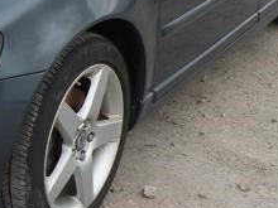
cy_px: 57
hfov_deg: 18.8
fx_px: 787
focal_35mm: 98
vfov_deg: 15.0
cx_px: -68
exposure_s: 1/59.8
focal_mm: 4.7
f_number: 2.8
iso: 110
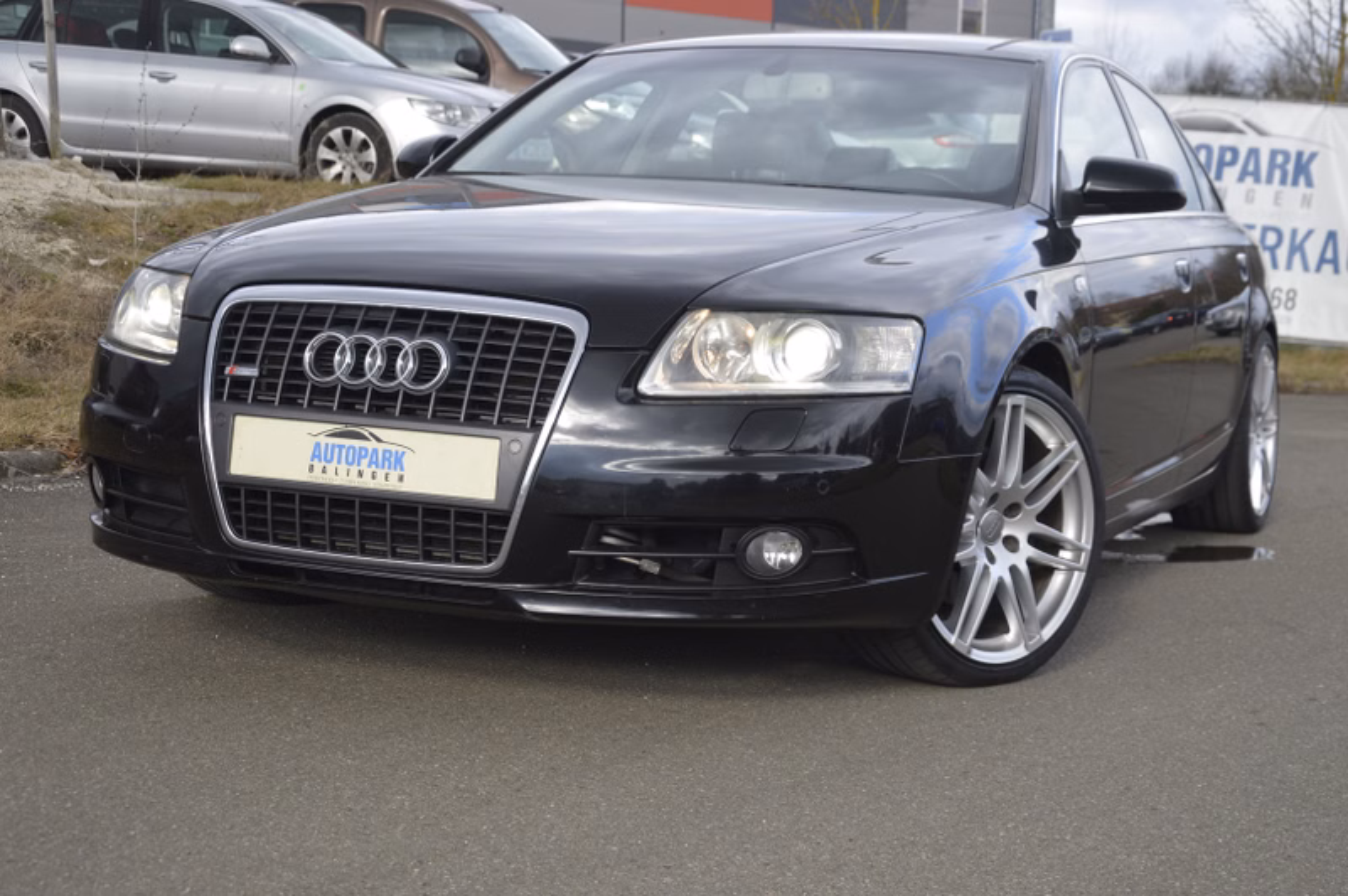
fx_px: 2245
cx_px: 674
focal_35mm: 60
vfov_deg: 22.6
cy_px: 448
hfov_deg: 33.4
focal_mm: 40
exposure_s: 1/125
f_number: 5.6
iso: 140
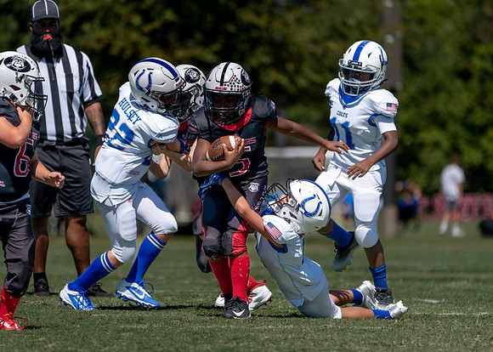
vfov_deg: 2.5
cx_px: 223
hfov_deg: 3.6
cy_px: 181
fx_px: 7943
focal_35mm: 567
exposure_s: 1/1250
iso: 160
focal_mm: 400
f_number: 5.6
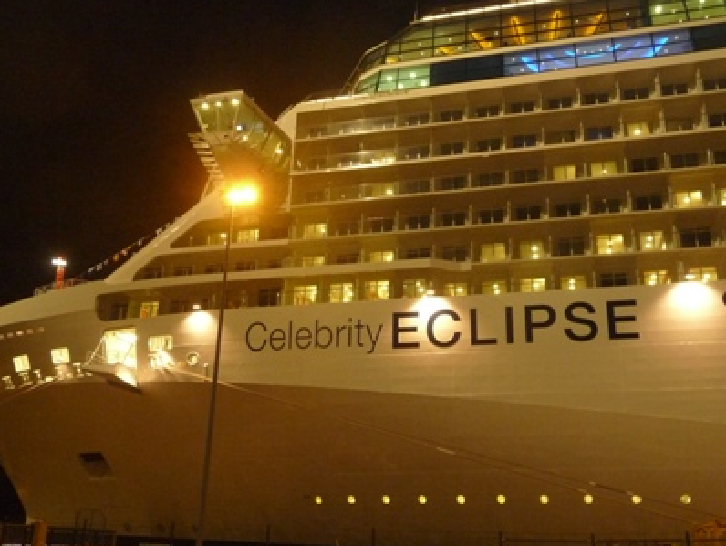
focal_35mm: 36
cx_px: 336
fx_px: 755
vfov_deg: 39.7
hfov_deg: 51.3
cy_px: 274
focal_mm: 5.3
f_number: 3.5
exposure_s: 1/8
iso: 500
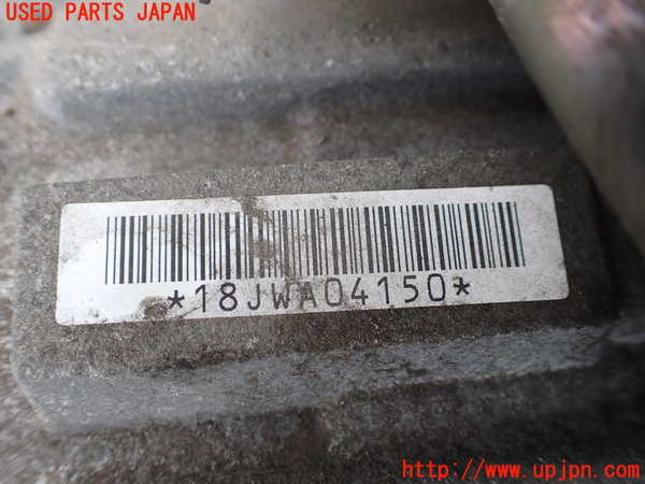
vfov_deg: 46.8
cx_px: 322
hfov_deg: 60.0
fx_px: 559
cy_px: 242
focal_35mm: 30
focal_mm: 5.4
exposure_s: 1/160
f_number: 2.3
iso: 100
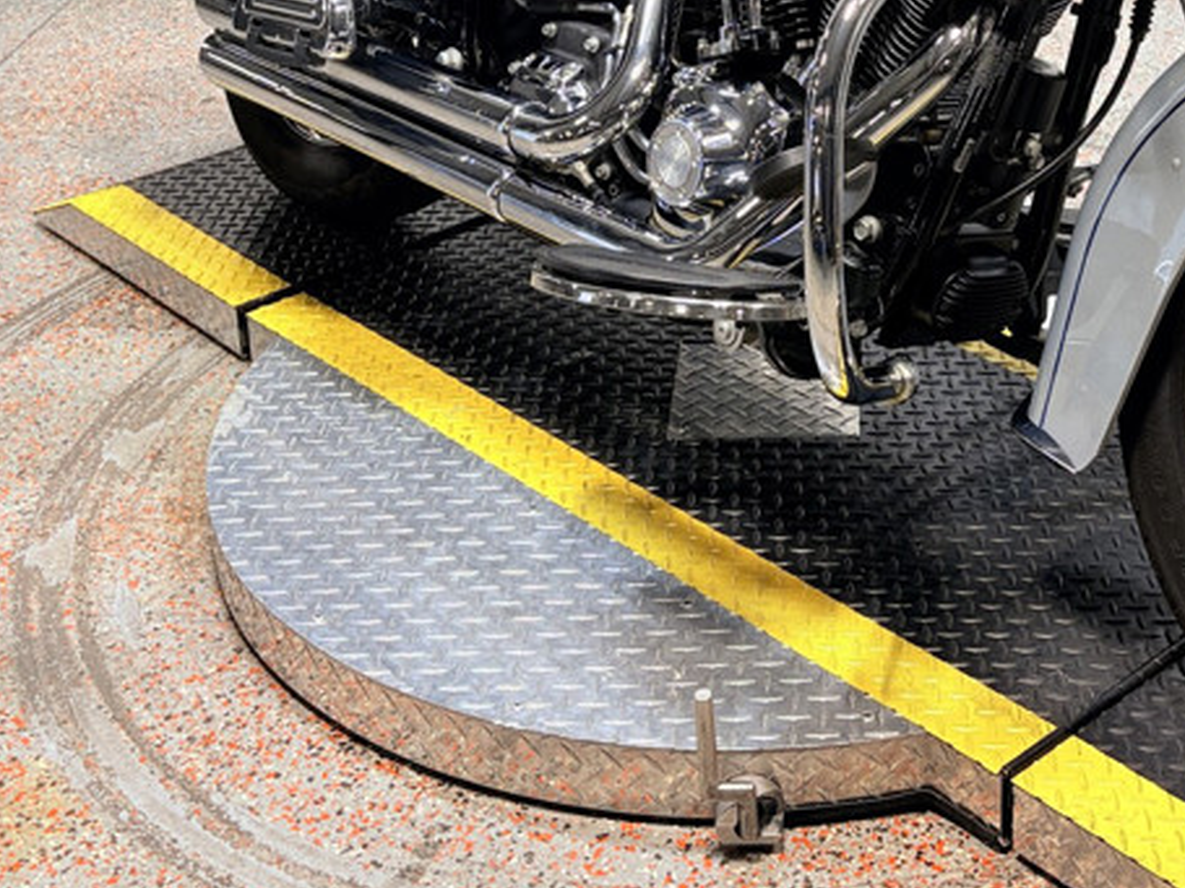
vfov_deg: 22.4
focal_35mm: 61
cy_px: -128
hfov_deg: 31.3
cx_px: 843
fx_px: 2088
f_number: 1.6
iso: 40
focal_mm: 5.96
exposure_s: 1/120
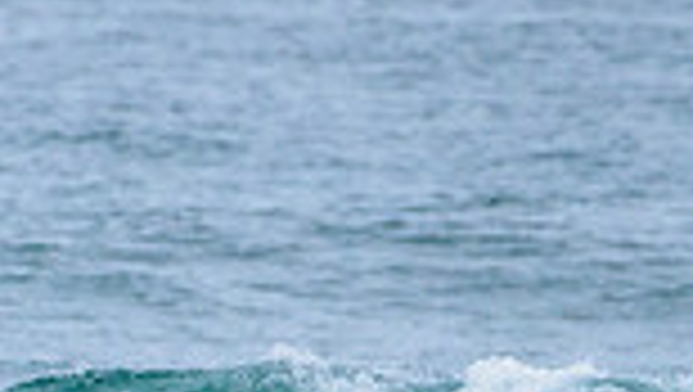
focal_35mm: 2409
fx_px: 44313
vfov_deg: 0.5
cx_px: 396
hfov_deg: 0.9
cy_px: 632
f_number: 5.6
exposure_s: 1/2000
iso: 1100
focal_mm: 500
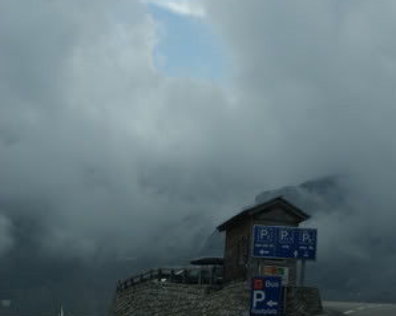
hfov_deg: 22.7
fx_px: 970
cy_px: 161
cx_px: 331
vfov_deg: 18.5
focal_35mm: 83
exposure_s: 1/200
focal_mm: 35
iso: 100
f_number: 9
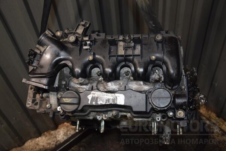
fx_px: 198
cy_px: 76
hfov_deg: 59.5
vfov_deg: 41.7
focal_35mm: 32
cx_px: 113
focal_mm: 21
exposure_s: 1/60
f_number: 5
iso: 800
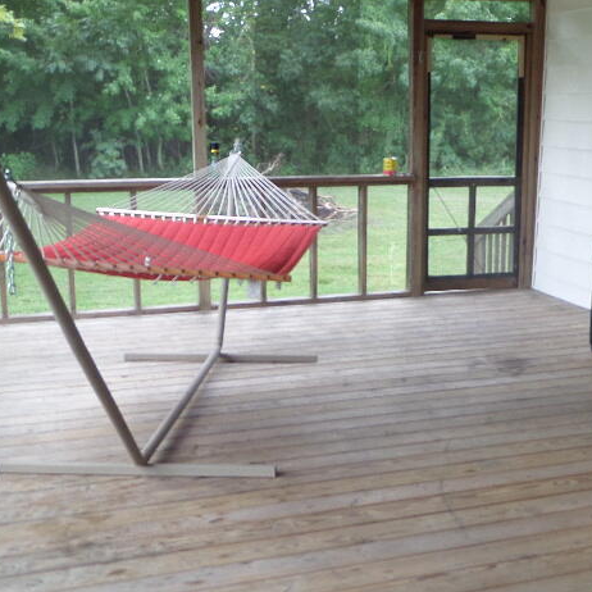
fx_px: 909
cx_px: 383
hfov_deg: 35.8
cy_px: 275
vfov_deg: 36.0
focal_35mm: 47
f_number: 3.2
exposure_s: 1/45
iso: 100
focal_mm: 4
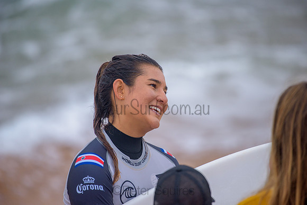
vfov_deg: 2.8
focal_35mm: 500
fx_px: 4266
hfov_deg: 4.1
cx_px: 154
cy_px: 102
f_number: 5.6
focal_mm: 500
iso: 450
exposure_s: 1/1250
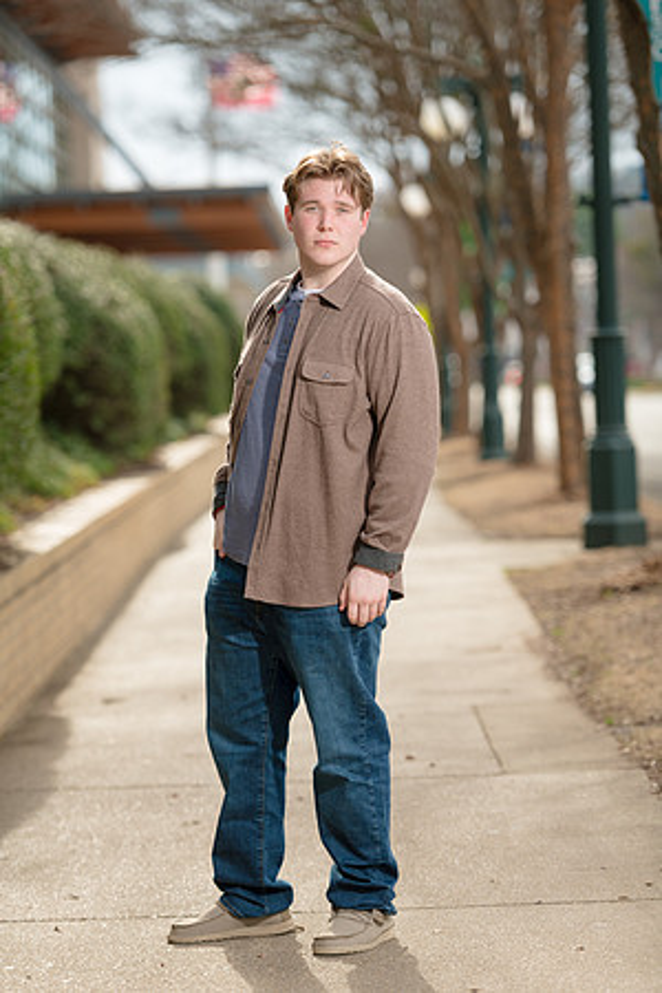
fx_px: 3723
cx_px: 331
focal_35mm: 135
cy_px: 496
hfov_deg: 10.2
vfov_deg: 15.2
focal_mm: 135
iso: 80
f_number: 3.2
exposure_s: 1/250
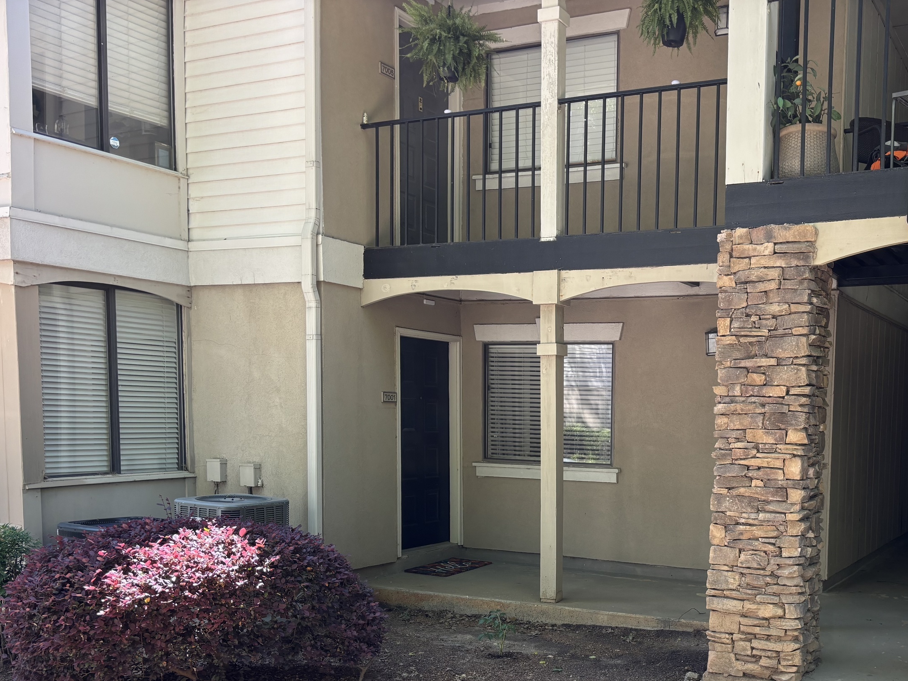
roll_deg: -1.5
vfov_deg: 38.0
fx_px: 970
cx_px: 642
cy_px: 482
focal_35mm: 37
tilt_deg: -4.4
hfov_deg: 48.8
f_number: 1.6
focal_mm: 5.96
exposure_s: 1/169
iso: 40
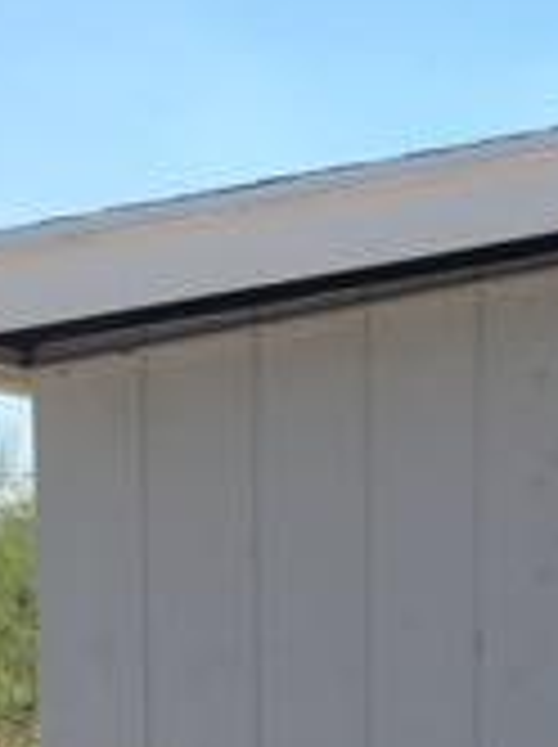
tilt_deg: -6.7
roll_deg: +0.8
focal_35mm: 112
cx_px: 904
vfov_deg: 17.1
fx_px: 2413
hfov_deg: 12.4
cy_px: 810
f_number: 2.2
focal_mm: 4.15
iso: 25
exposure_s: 1/905
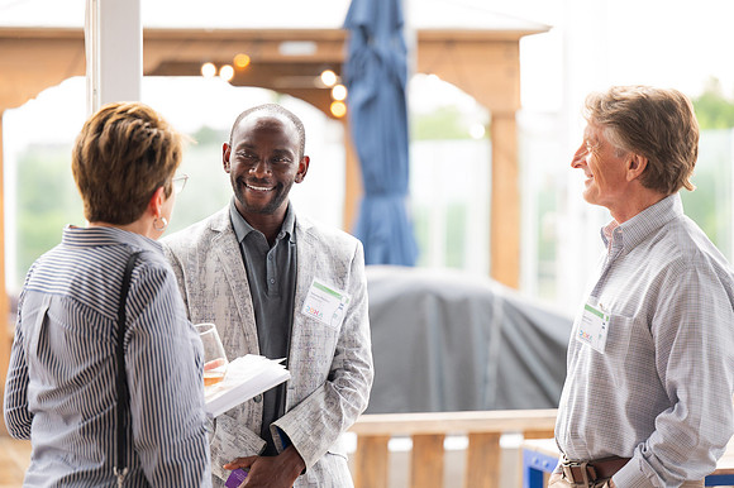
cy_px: 230
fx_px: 2583
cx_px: 346
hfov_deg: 16.2
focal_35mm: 127
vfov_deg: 10.8
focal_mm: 120
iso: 1250
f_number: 2.8
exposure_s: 1/800
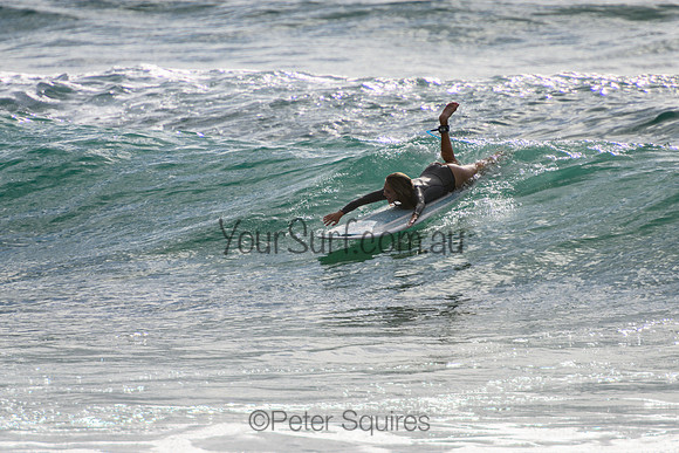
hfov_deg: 3.7
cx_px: 360
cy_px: 187
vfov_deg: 2.5
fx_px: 10379
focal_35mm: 550
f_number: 5.6
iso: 90
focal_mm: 400
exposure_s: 1/2000
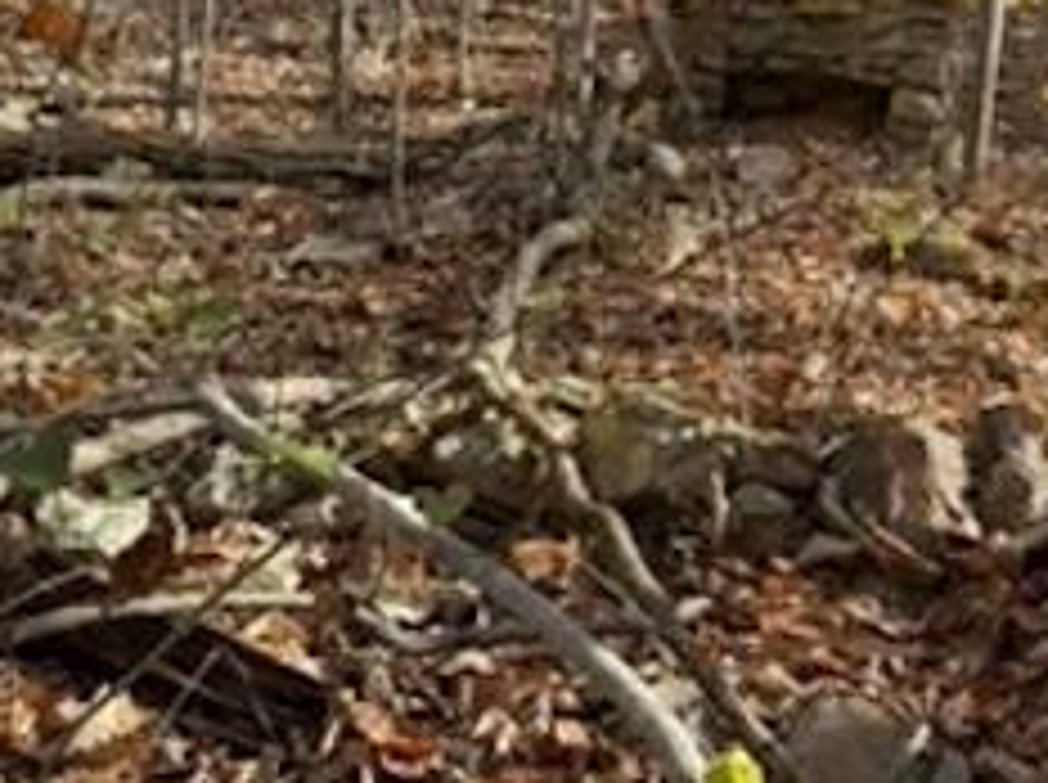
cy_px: 353
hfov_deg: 34.3
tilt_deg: -7.0
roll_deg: -3.6
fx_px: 1663
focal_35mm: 55
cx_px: 783
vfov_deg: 26.5
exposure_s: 1/407
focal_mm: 6.76
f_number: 1.78
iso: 80
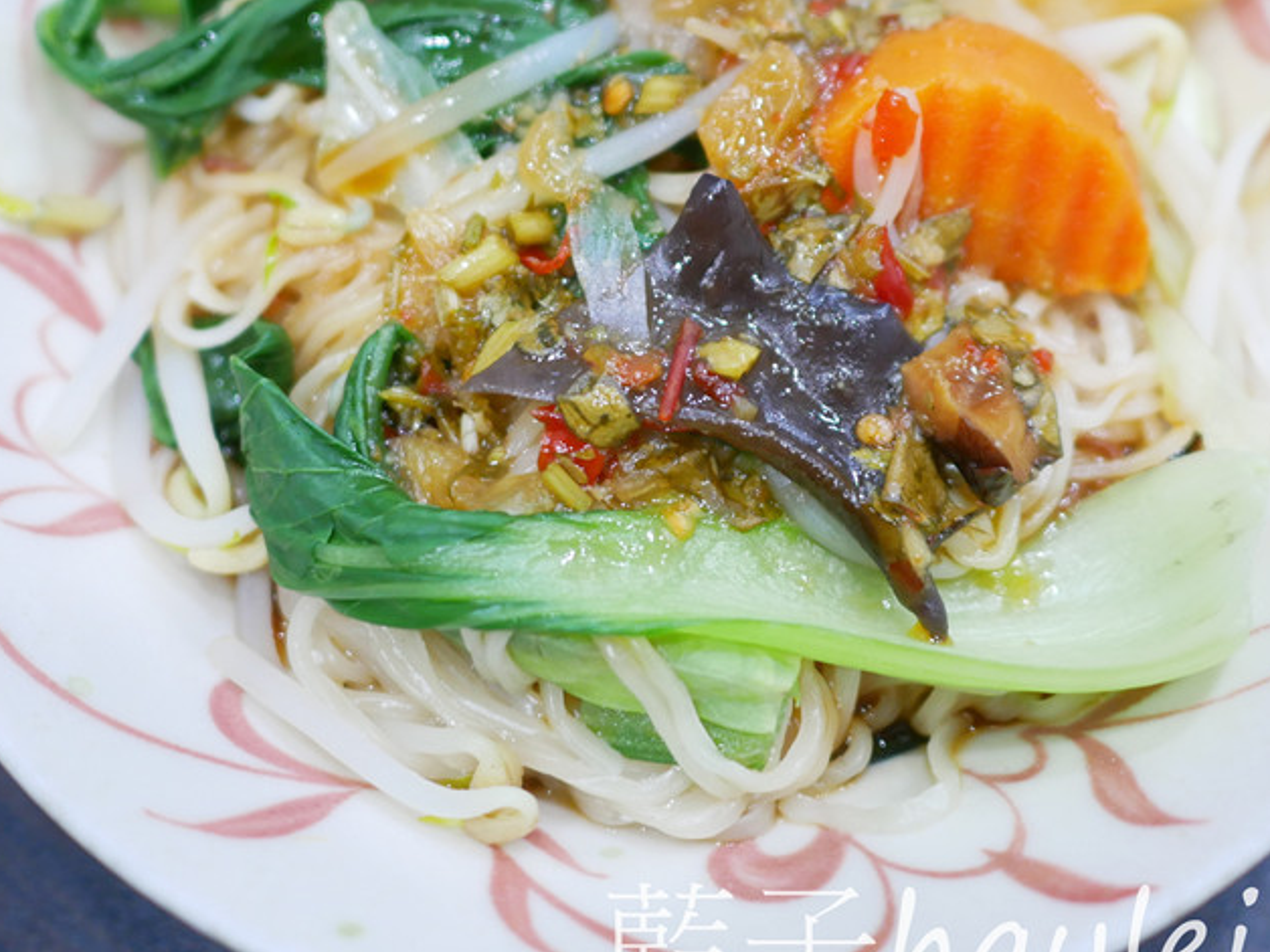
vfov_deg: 33.4
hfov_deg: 43.8
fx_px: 1578
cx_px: 704
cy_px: 357
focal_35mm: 43
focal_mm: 15
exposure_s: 1/60
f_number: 1.7
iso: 800
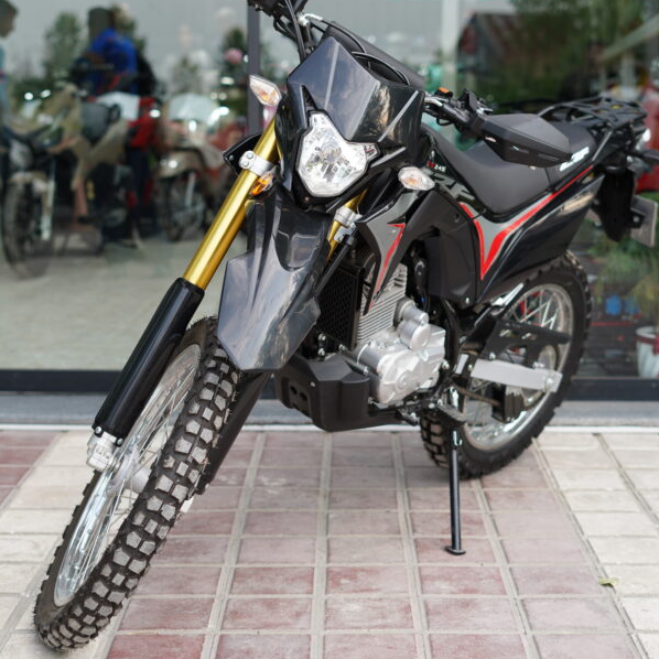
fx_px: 1378
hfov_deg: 26.9
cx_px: 330
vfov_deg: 26.8
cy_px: 251
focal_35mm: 64
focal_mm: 50
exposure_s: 1/125
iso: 100
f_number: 2.8
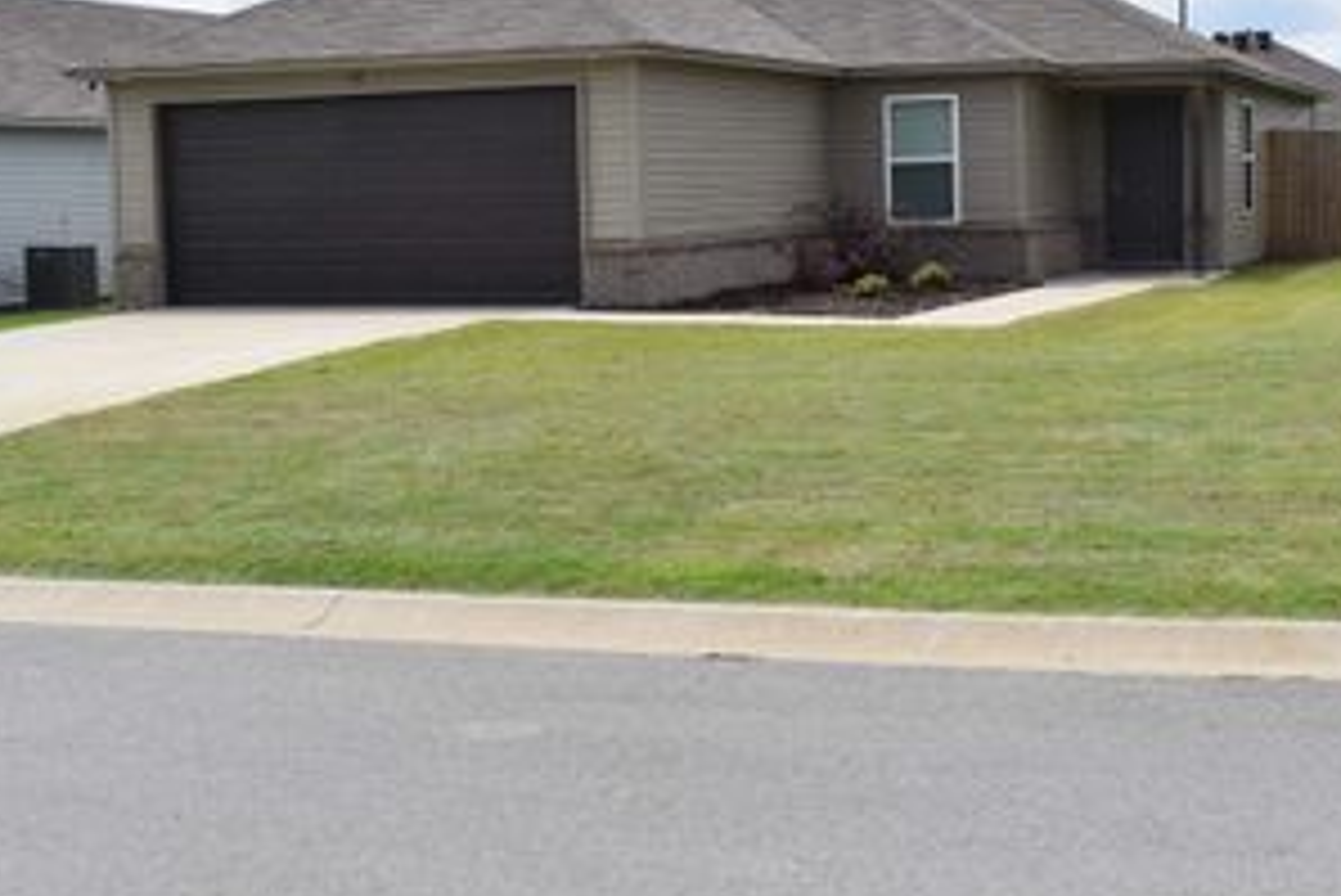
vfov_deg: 23.4
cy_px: 340
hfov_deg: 34.3
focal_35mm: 58
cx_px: 873
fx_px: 2155
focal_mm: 23
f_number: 9
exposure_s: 1/320
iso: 100
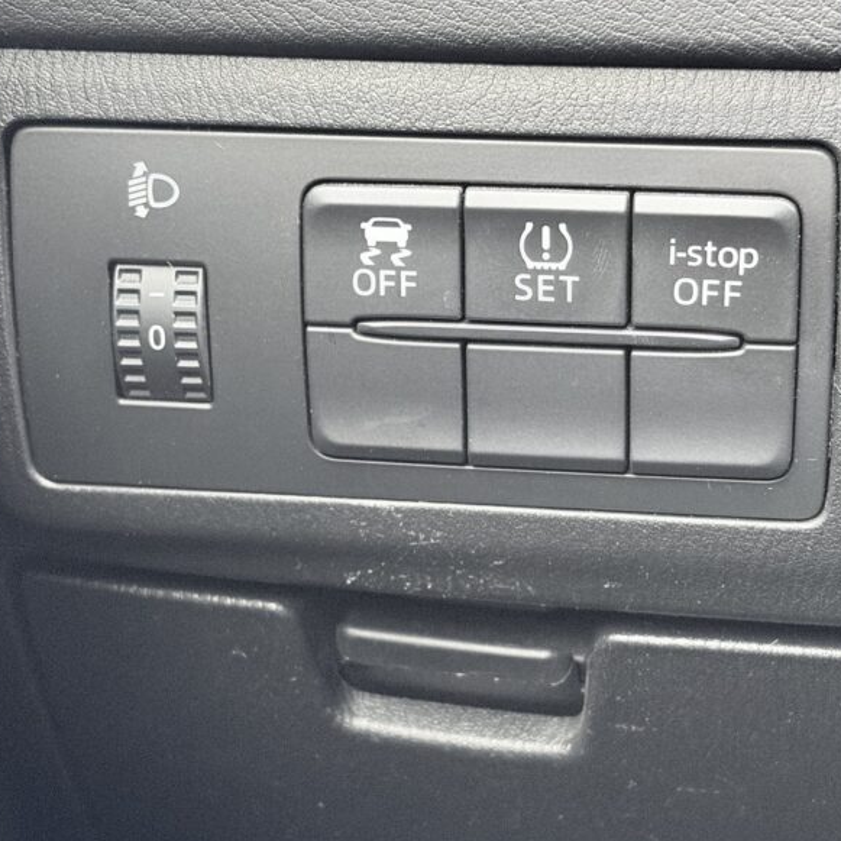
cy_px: 414
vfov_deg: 21.4
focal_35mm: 81
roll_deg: -1.1
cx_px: 511
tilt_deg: -14.3
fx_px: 2226
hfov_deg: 21.4
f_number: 1.6
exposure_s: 1/25
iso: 400
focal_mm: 5.96
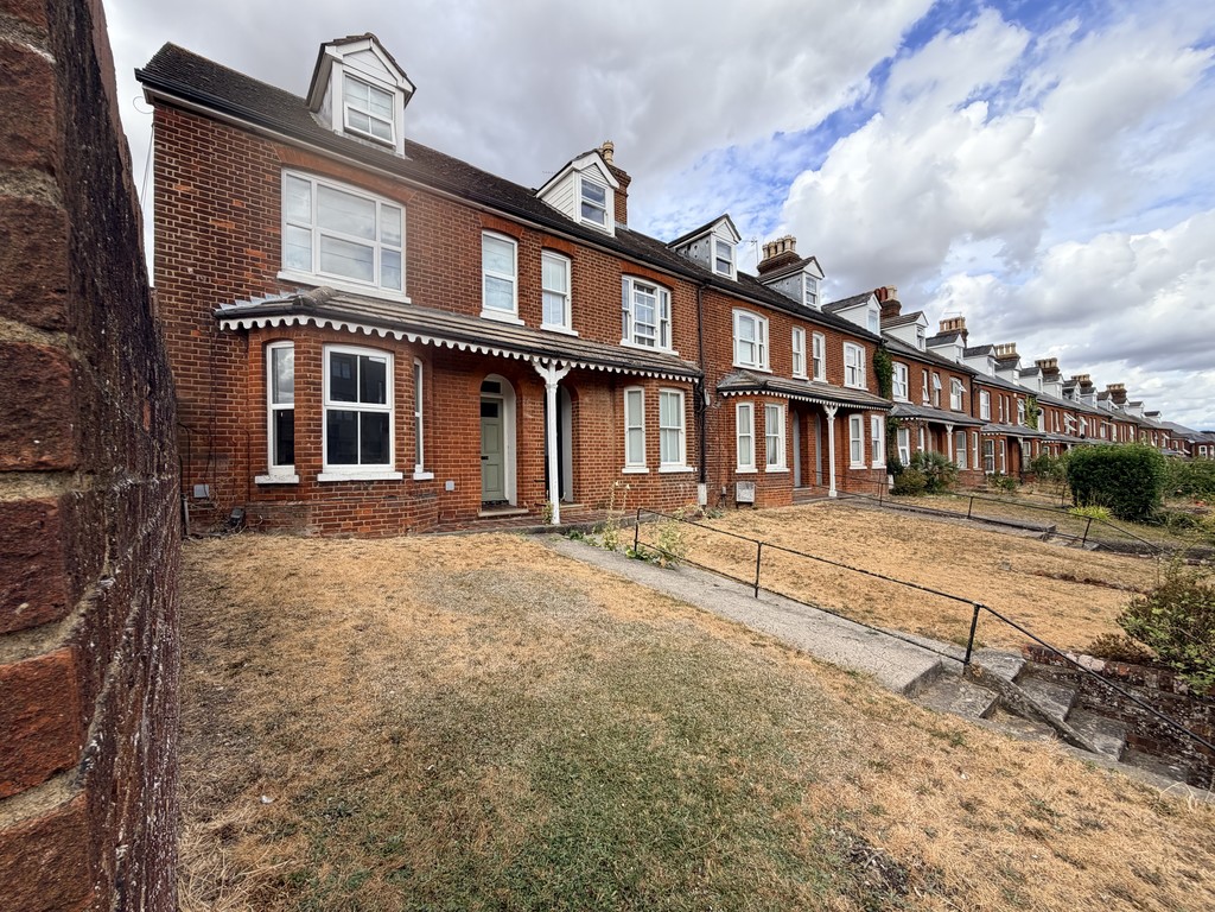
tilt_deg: +1.1
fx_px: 491
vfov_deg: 85.7
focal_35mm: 14
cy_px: 456
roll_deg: +1.3
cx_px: 608
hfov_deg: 102.1
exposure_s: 1/770
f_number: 2.2
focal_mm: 2.22
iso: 40
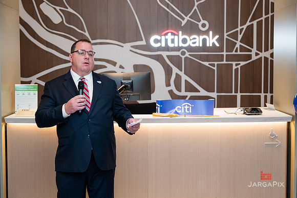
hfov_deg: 33.7
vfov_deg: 22.8
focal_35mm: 59
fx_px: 490
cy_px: 95
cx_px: 151
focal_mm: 55
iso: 400
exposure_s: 1/160
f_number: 3.2
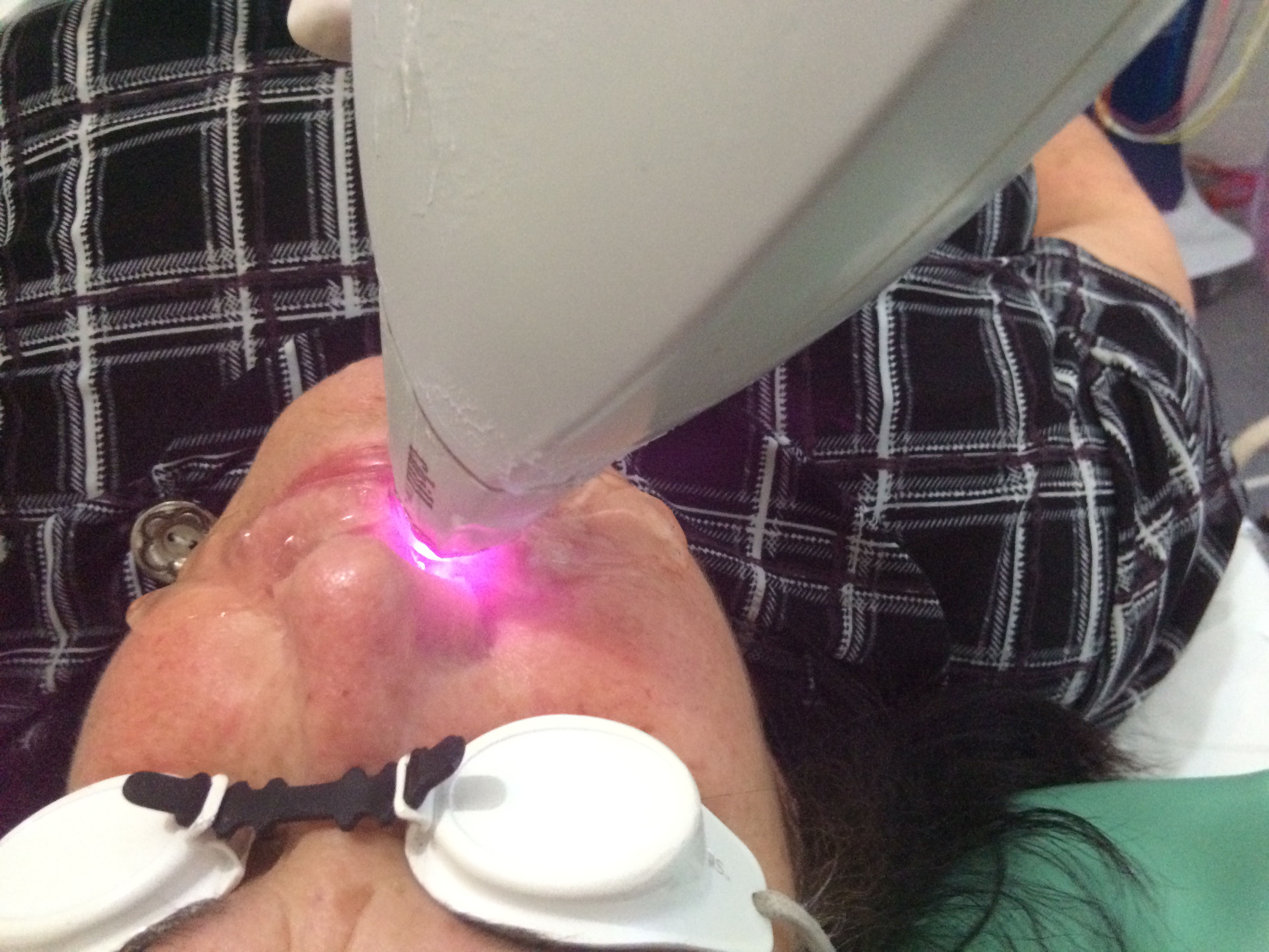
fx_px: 1063
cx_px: 634
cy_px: 476
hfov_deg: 61.7
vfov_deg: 48.2
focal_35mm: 29
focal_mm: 4.15
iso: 320
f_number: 2.2
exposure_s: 1/30
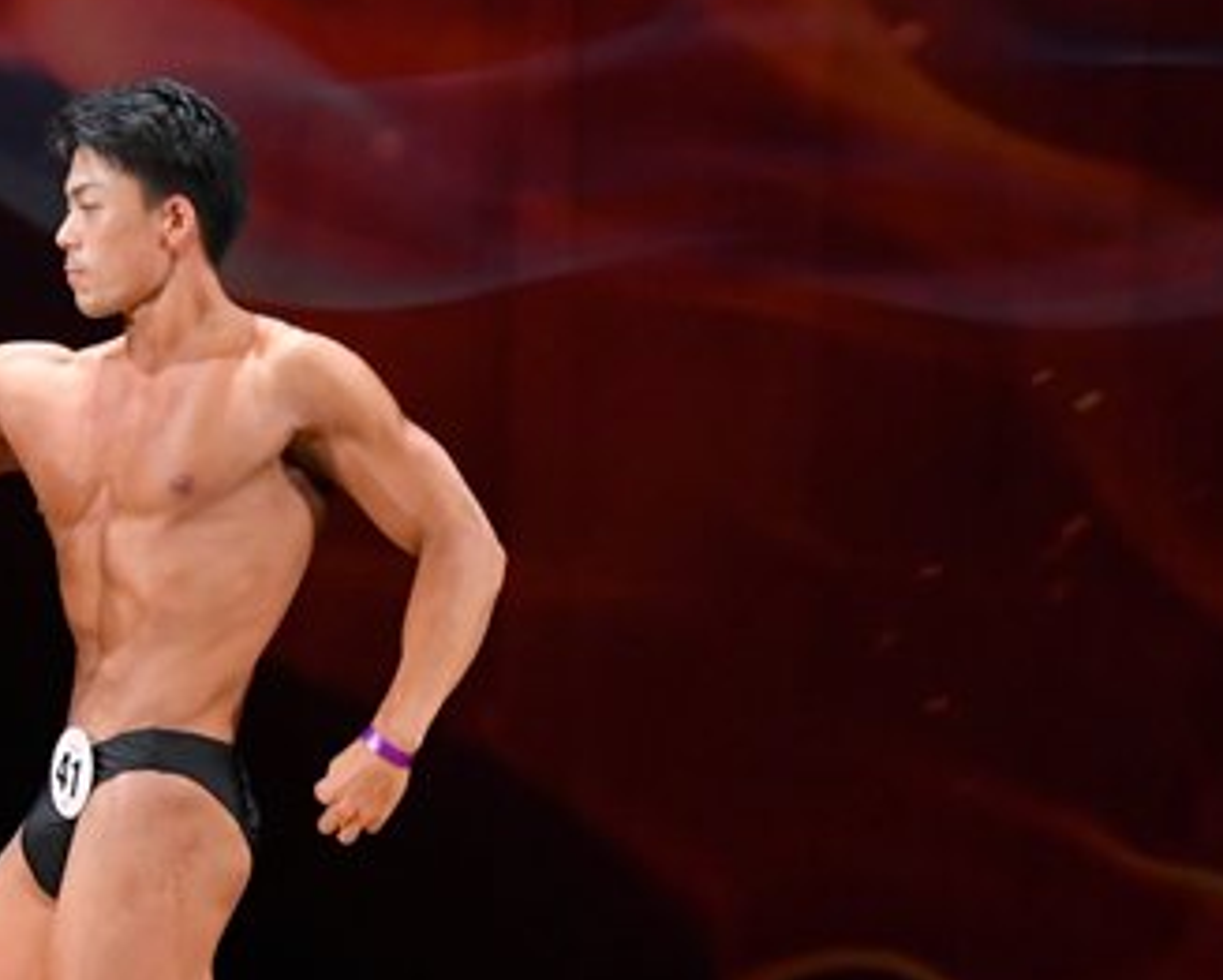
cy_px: 785
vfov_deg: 3.1
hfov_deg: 3.9
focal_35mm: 500
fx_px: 18109
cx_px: 208
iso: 4000
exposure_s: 1/400
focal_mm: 150
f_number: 5.6
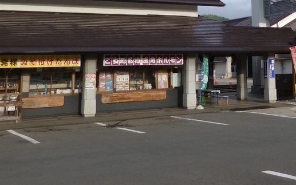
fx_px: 476
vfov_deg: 20.5
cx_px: 249
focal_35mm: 59
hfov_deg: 33.3
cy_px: -39
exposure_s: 1/1300
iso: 100
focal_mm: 4.3
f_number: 2.5
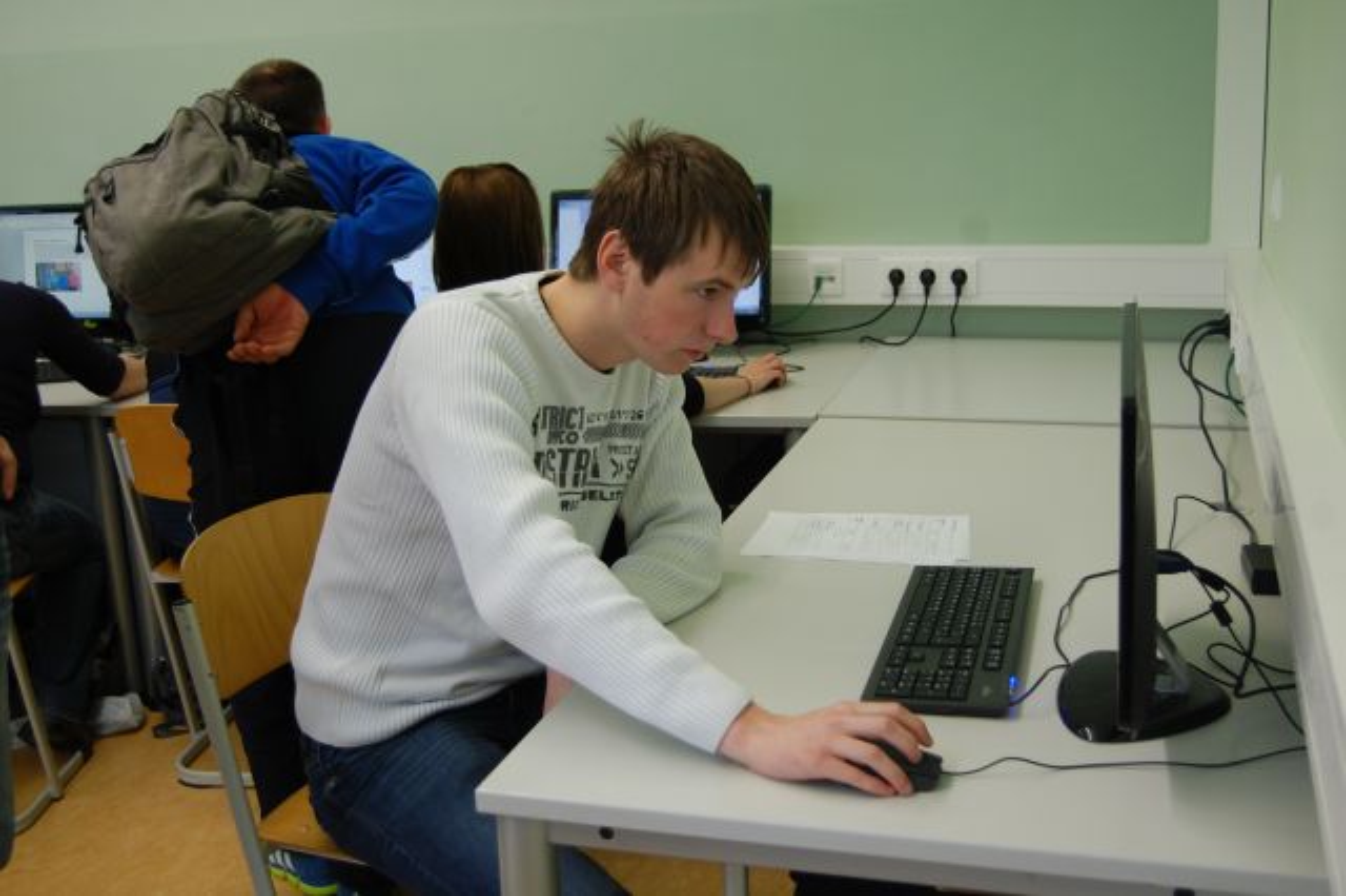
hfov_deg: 46.4
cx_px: 673
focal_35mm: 42
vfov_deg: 31.9
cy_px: 448
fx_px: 1569
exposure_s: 1/60
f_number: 4.2
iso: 400
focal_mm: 28
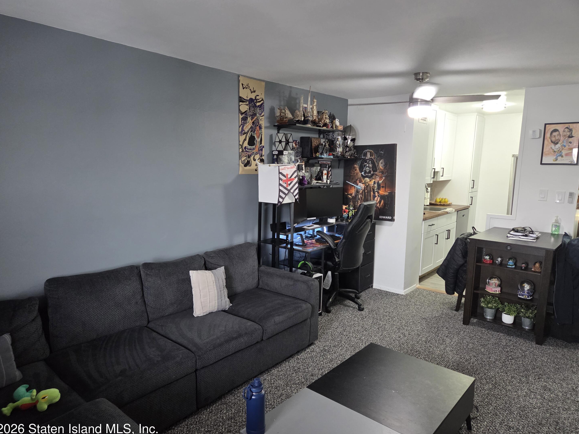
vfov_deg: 56.8
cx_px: 288
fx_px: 401
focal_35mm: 24
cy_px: 223
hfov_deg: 71.6
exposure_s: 1/120
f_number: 1.8
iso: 640
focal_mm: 5.4
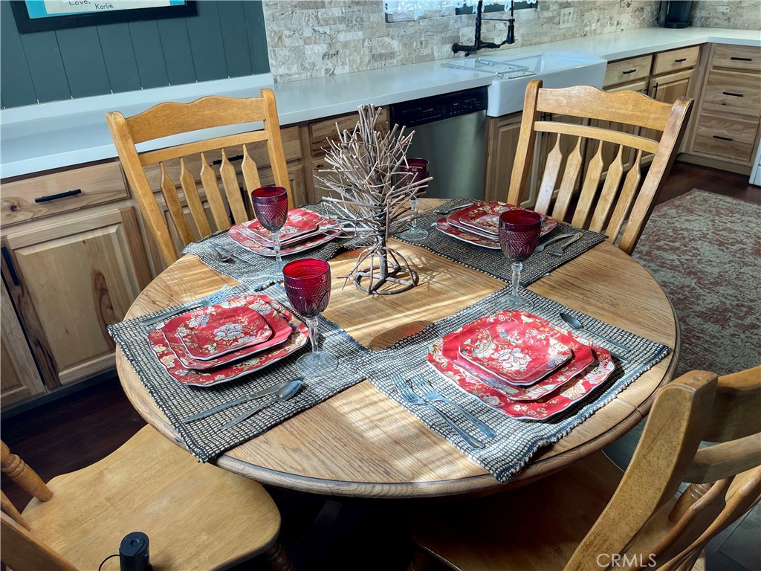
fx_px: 550
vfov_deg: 54.9
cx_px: 380
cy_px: 286
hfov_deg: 69.4
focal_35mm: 25
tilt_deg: -29.3
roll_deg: +1.7
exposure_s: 1/120
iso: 50
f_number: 1.6
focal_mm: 5.1
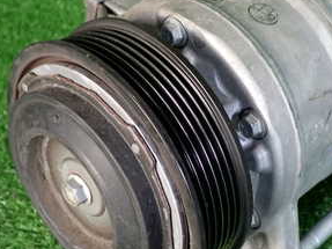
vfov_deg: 21.9
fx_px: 642
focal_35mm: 67
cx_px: 249
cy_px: 134
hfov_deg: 28.6
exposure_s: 1/50
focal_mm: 5.79
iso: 200
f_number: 2.4
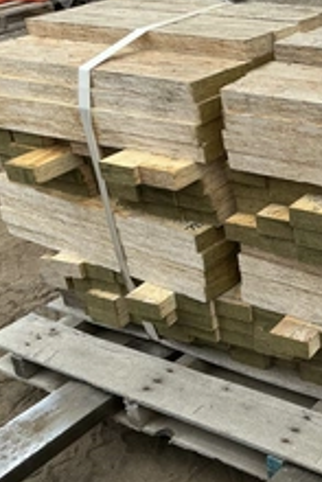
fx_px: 710
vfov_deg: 37.4
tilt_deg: -24.9
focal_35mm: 53
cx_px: 386
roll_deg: -1.4
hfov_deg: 23.4
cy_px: 206
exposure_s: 1/770
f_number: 1.8
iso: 25
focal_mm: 3
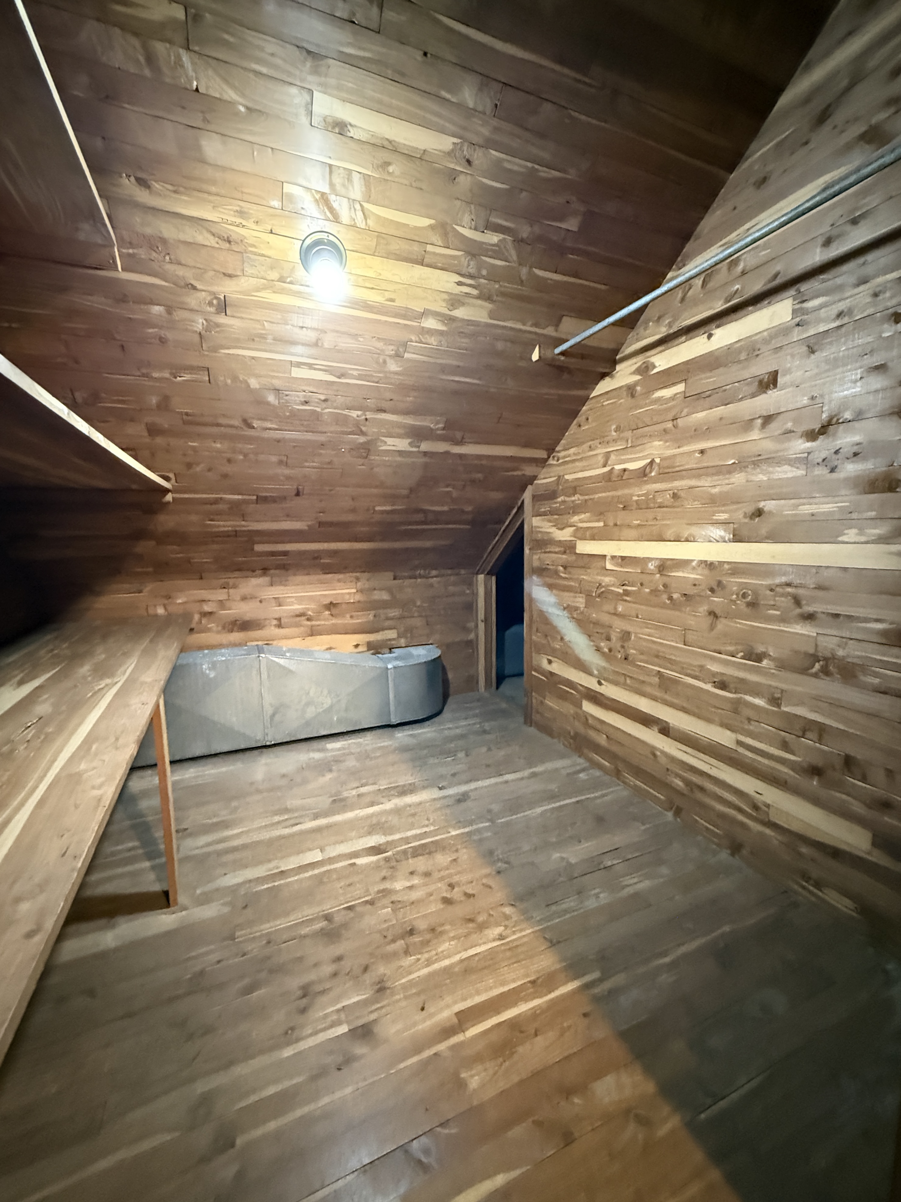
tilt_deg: -6.5
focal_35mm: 14
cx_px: 450
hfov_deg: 85.7
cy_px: 601
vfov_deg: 102.1
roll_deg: +1.2
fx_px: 486
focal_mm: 2.22
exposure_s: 1/40
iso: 1600
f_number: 2.2
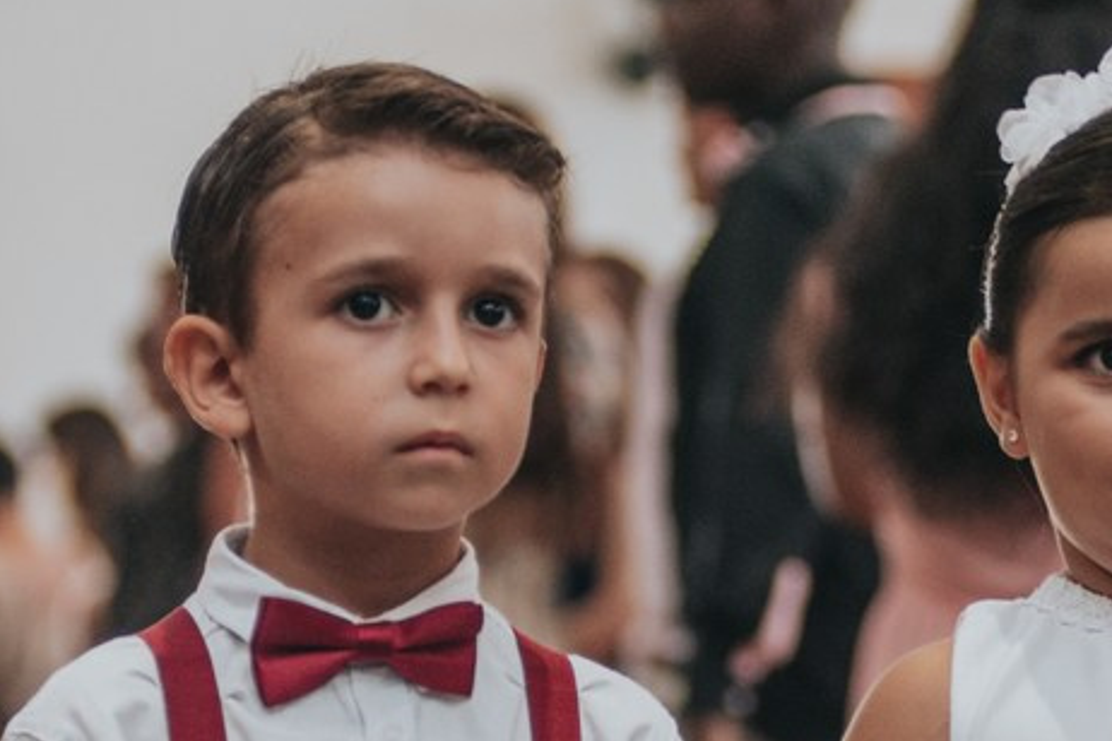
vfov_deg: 6.6
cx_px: 517
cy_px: 723
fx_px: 6424
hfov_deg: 9.9
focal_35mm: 208
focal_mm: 80
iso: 1250
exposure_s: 1/200
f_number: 2.8
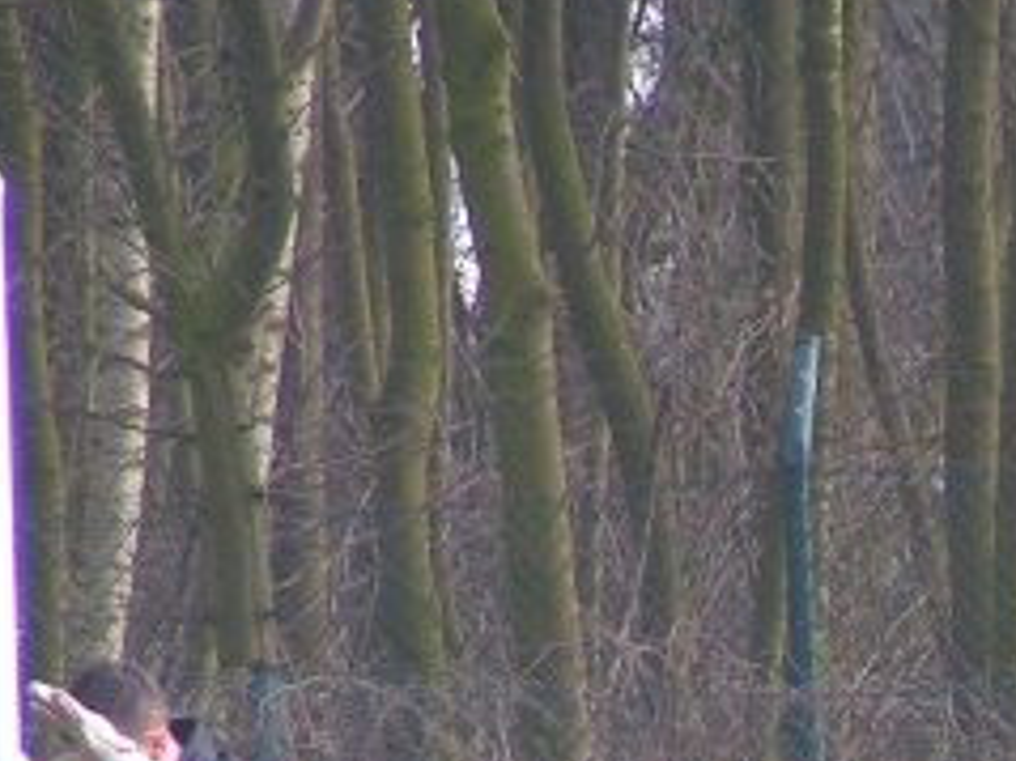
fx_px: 37315
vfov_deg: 1.2
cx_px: 1067
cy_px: 1148
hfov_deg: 1.6
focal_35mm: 1272
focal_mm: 58
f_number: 3.5
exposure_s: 1/400
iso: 125
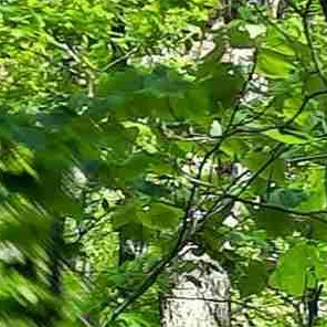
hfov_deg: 6.9
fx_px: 2447
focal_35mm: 229
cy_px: 894
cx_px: 956
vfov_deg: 7.0
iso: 32
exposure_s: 1/120
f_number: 2
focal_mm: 4.6
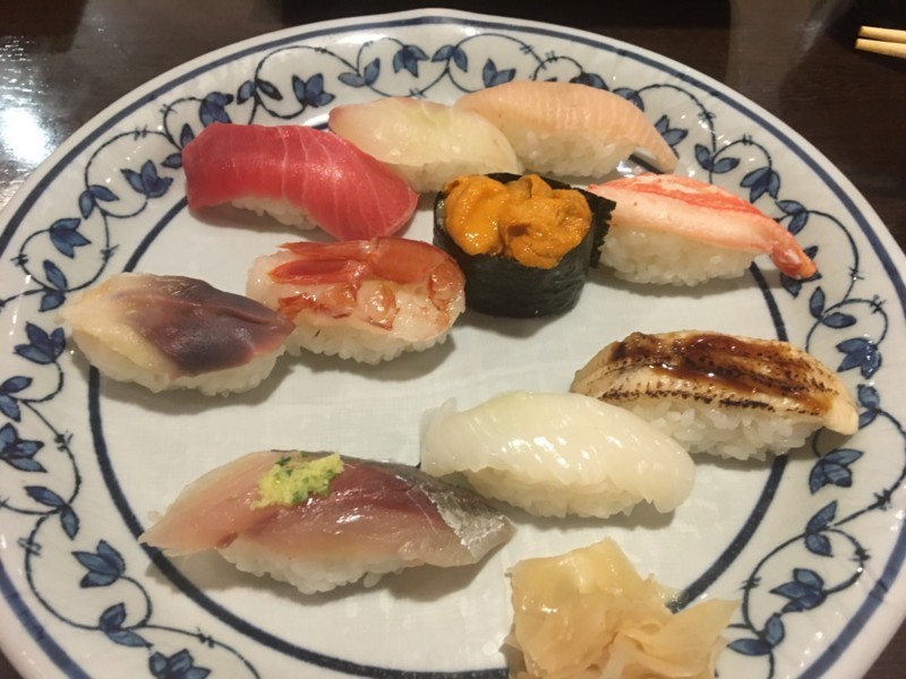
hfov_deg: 61.7
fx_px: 759
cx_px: 453
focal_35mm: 29
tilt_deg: -54.6
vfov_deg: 48.2
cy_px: 340
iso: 200
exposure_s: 1/24
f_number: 2.2
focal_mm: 4.15
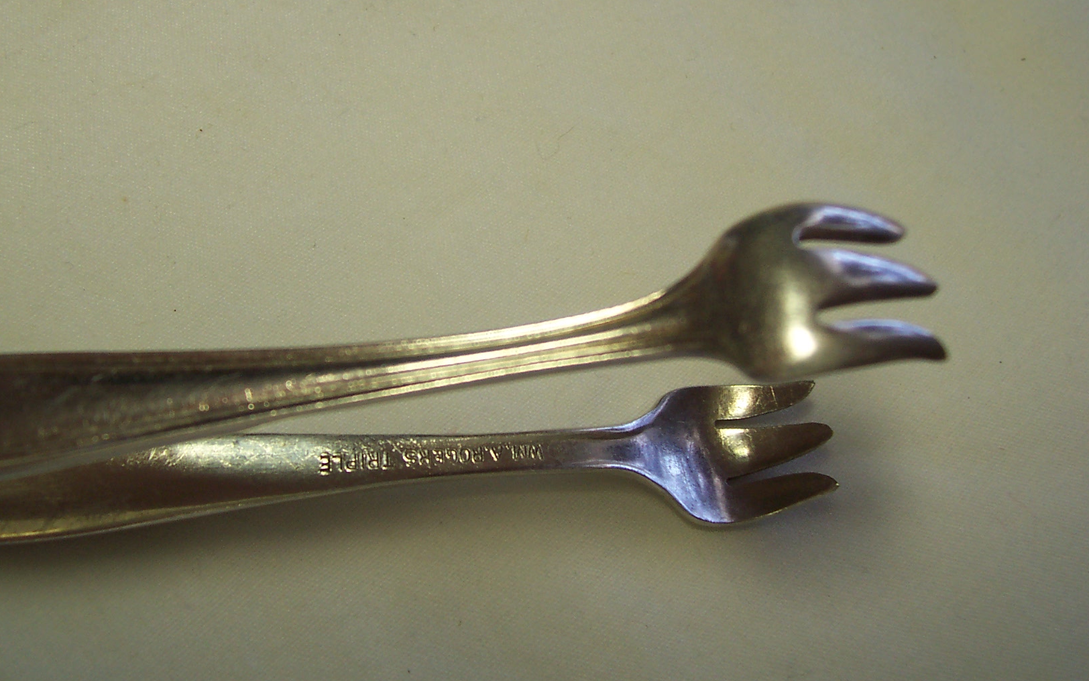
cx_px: 537
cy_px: 289
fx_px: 1187
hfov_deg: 49.3
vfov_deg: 31.9
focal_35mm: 40
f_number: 2.8
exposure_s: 1/90
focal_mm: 5.6
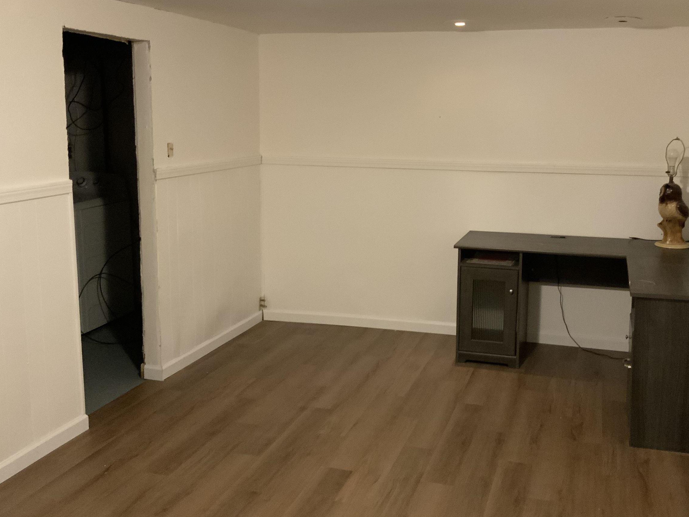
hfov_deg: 47.8
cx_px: 388
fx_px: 776
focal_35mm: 39
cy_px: 234
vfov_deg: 36.8
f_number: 1.8
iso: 250
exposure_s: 1/40
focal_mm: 3
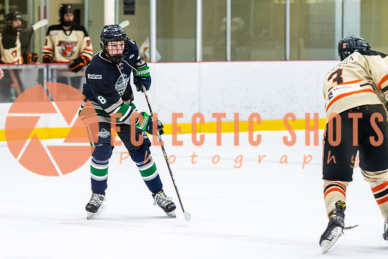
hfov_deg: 8.5
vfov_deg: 5.7
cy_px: 104
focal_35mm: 241
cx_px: 129
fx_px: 2599
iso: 1600
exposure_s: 1/640
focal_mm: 120
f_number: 2.8
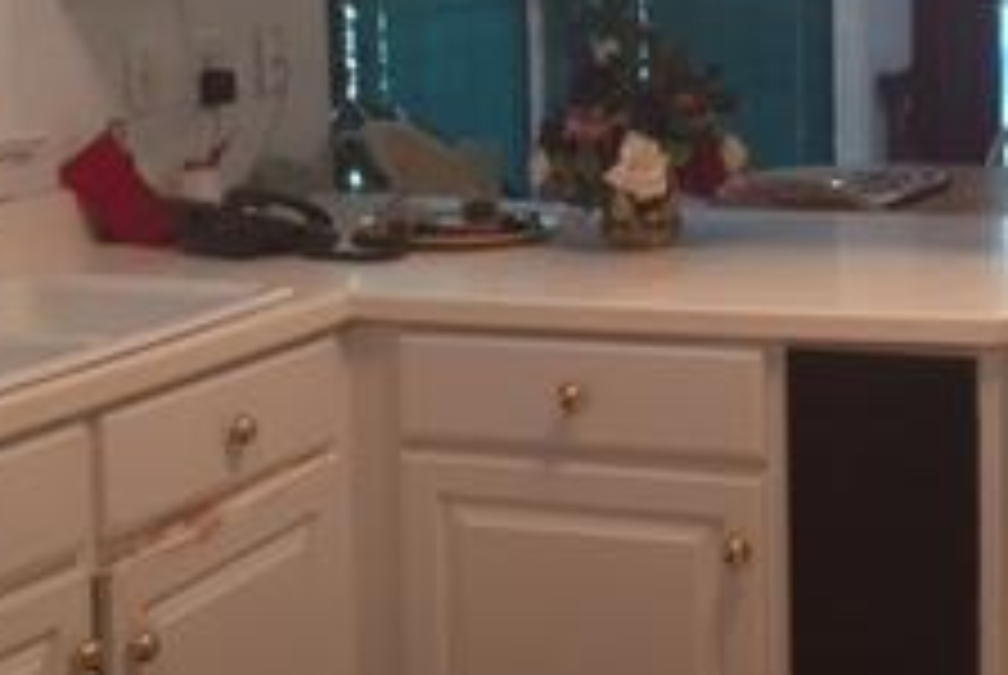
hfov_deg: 22.9
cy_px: 94
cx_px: 940
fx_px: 2411
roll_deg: +0.1
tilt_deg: -5.2
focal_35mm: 86
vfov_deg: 15.8
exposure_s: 1/33
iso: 100
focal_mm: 4.15
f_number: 2.2
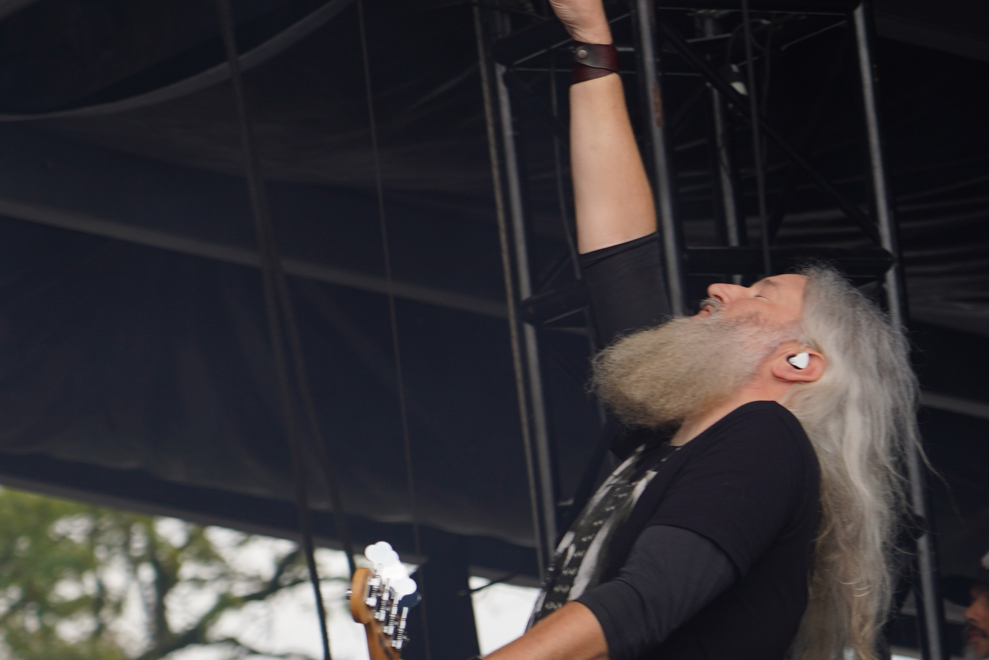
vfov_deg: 5.7
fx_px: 6649
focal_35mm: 242
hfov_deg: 8.5
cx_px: 671
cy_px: 360
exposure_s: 1/160
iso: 100
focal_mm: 105
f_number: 4.5
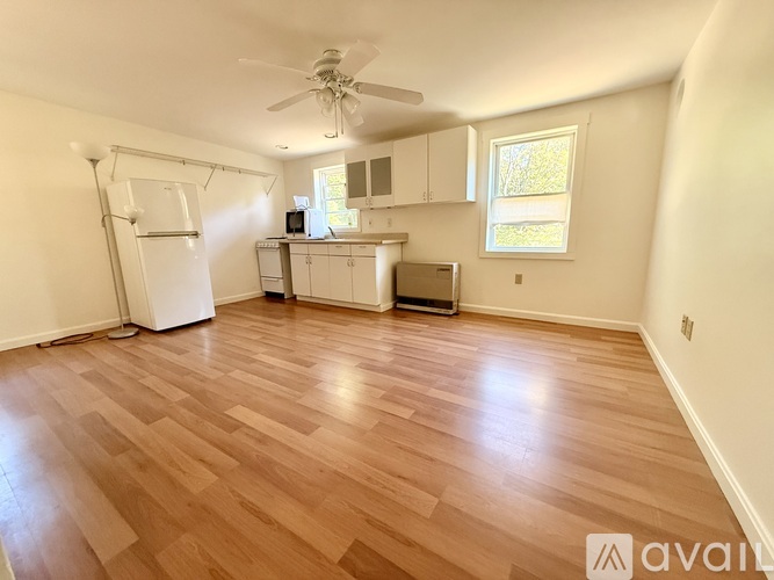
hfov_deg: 102.1
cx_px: 387
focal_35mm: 14
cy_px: 290
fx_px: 313
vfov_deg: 85.7
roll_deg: +1.3
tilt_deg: -10.7
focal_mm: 2.22
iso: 320
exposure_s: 1/76
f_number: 2.2
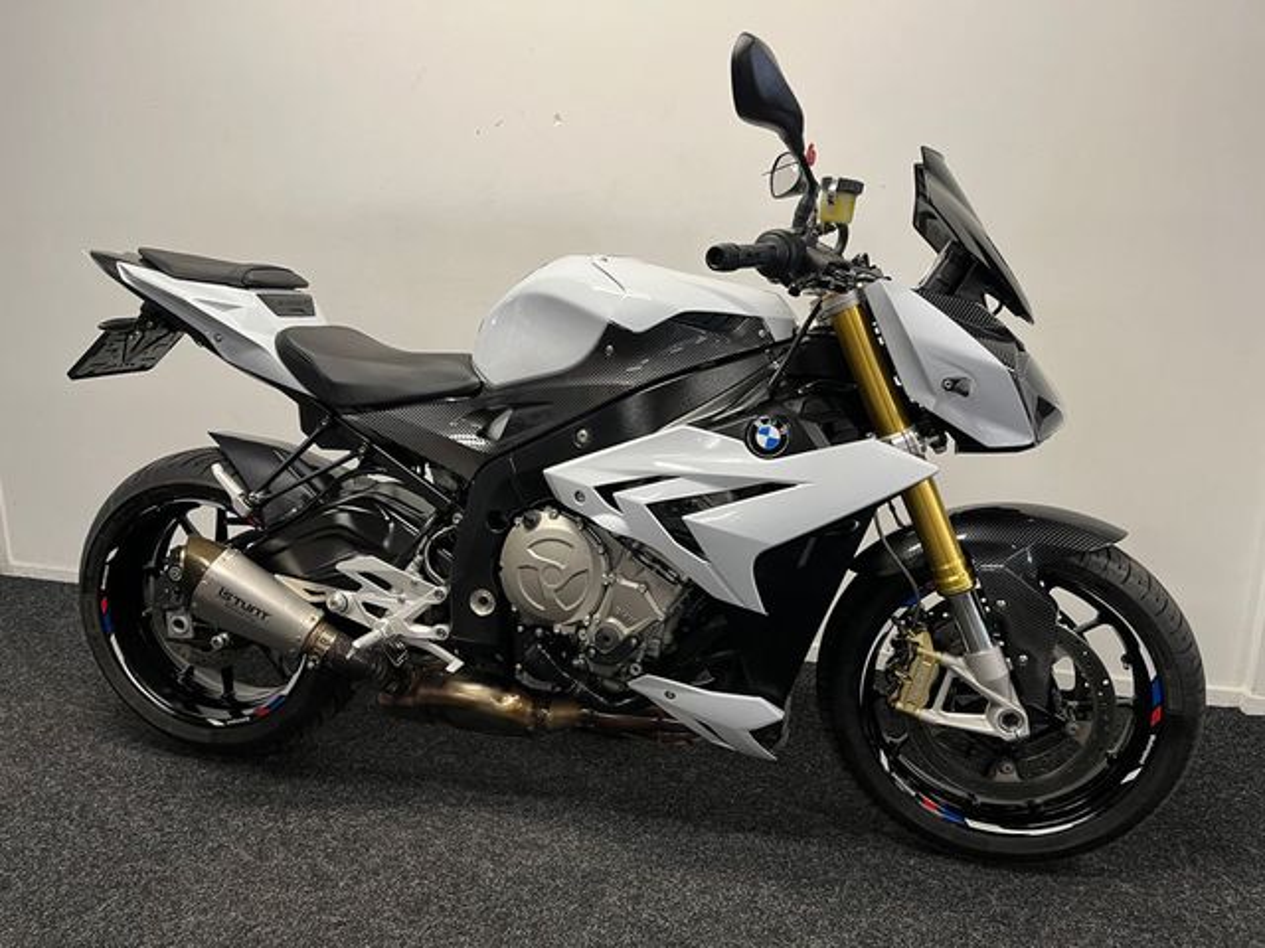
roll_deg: -0.2
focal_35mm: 26
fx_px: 950
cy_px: 474
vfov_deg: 53.1
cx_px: 632
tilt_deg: -13.3
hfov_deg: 67.3
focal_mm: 5.1
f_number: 1.6
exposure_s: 1/50
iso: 100
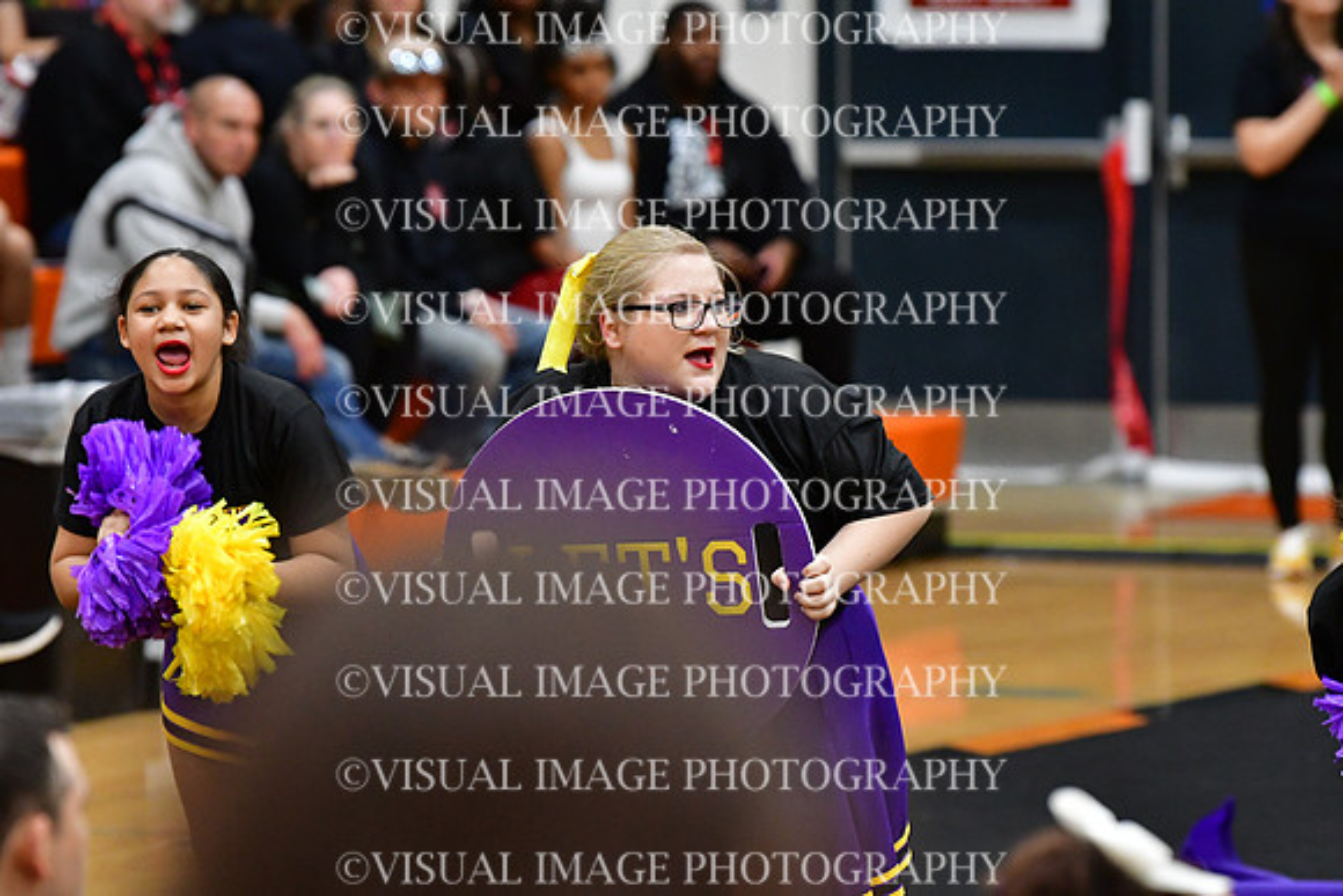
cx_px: 672
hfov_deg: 7.4
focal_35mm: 277
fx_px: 10336
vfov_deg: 5.0
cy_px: 448
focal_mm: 185
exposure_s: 1/500
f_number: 3.5
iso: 5000
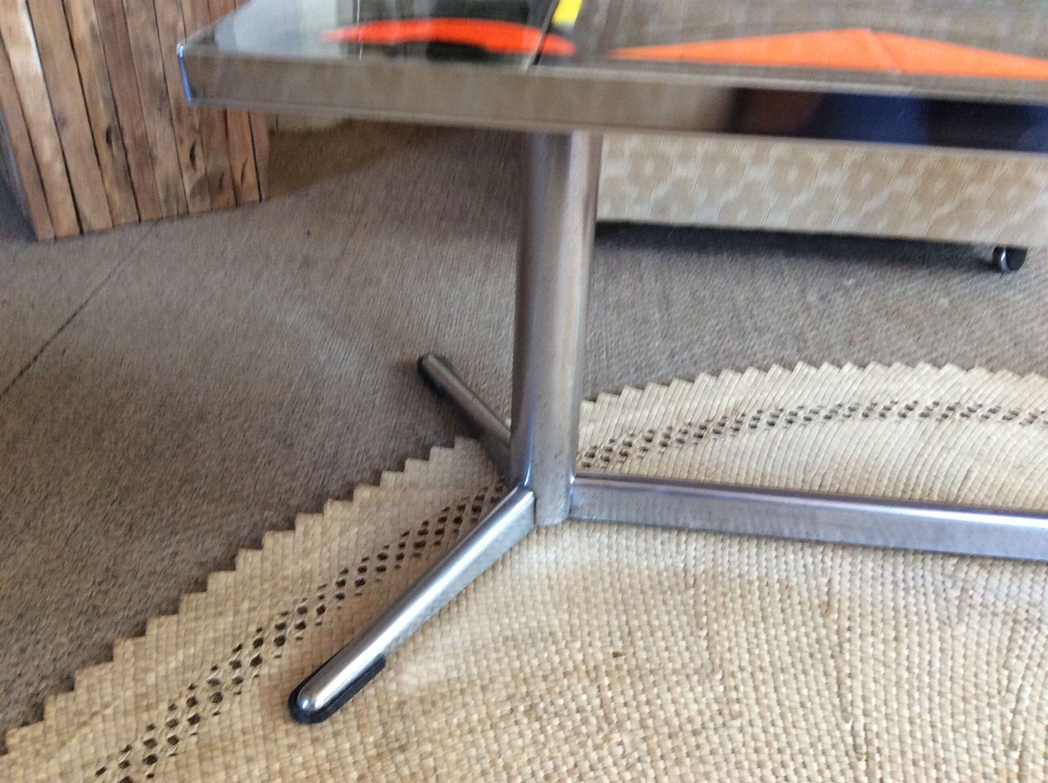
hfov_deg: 56.9
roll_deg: +1.1
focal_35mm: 32
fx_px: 967
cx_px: 524
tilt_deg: -31.7
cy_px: 392
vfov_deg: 44.1
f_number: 2.4
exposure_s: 1/25
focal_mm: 3.3
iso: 125
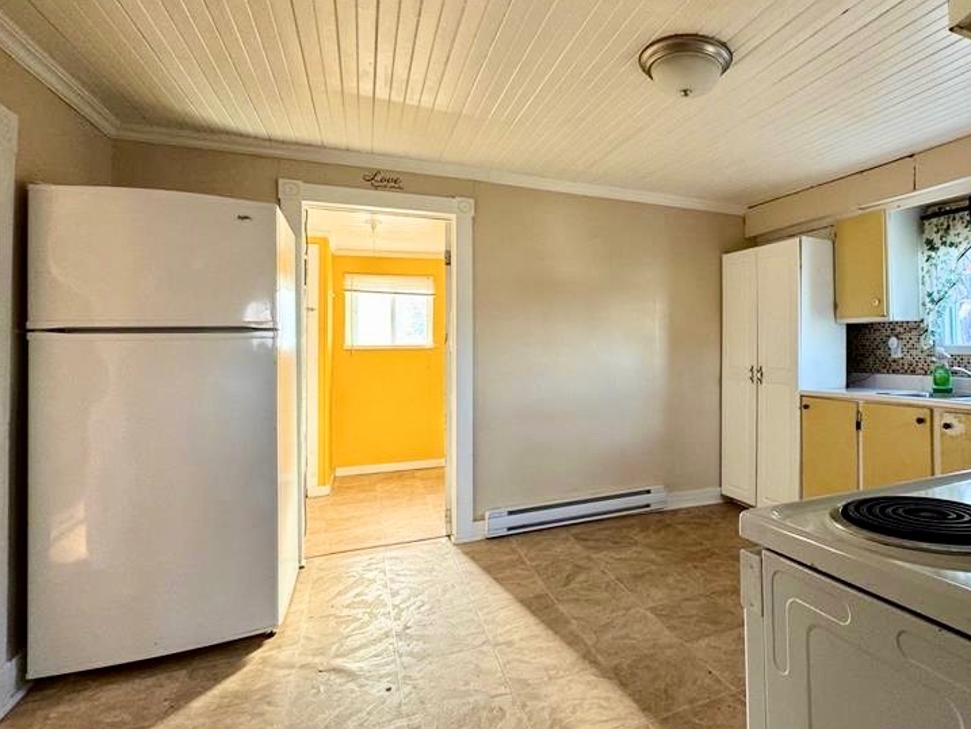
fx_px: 561
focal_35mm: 20
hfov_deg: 79.2
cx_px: 642
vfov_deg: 65.9
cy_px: 333
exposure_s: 1/99
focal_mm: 2.22
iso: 160
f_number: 2.2
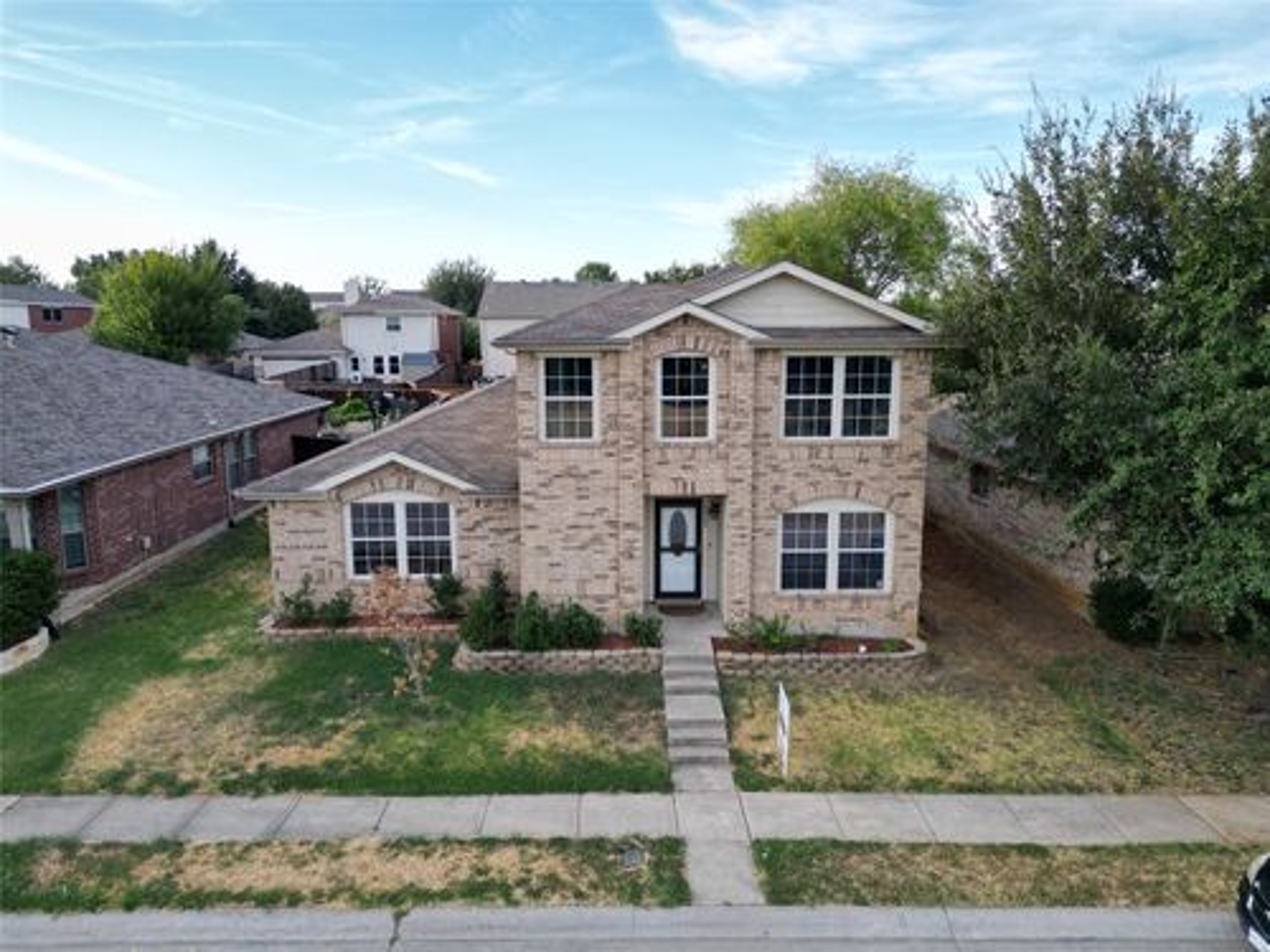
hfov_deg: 71.6
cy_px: 476
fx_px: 881
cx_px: 635
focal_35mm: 24
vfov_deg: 56.8
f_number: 1.7
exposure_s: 1/725
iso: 100
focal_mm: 6.72
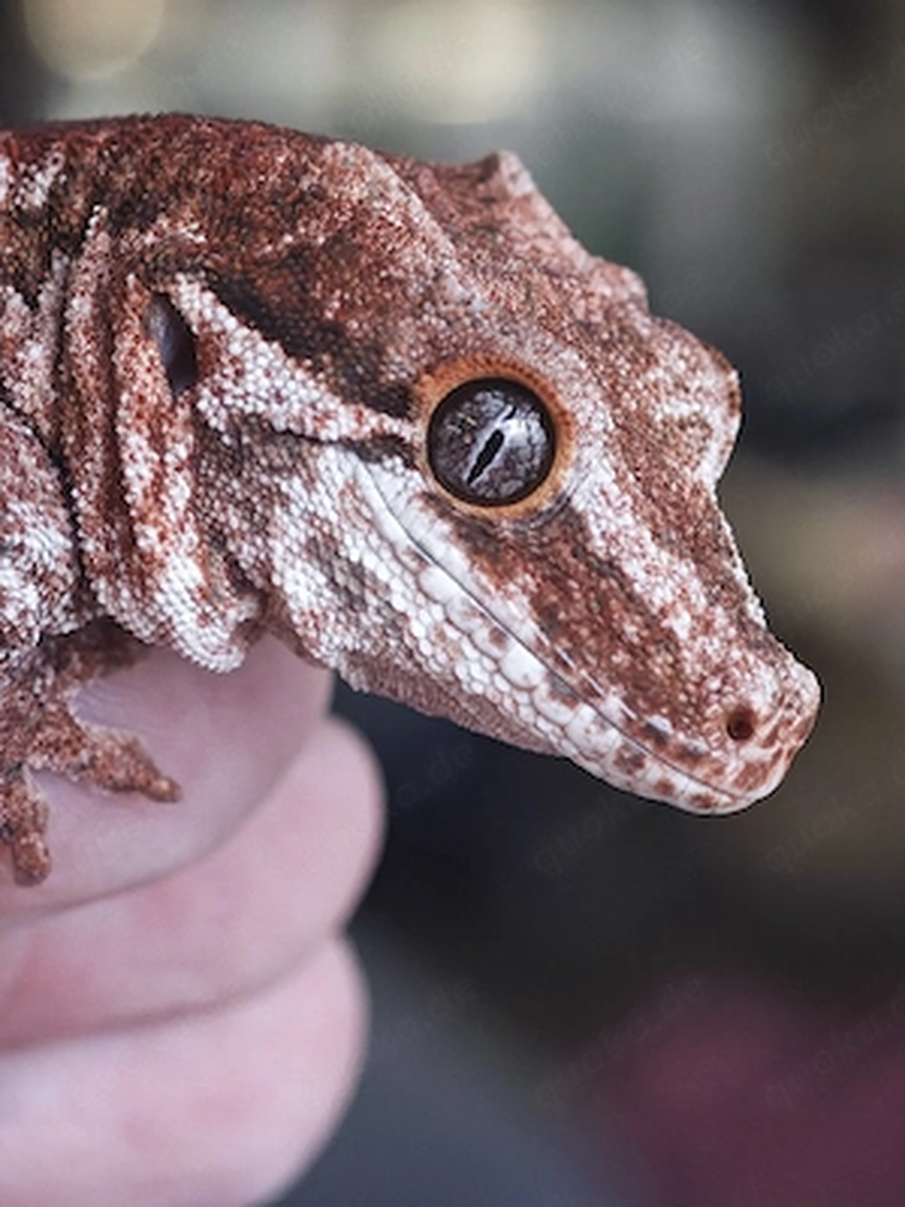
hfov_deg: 12.3
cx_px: 452
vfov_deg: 16.4
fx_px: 4183
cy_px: 604
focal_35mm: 120
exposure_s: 1/100
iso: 1250
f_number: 1.8
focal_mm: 12.28
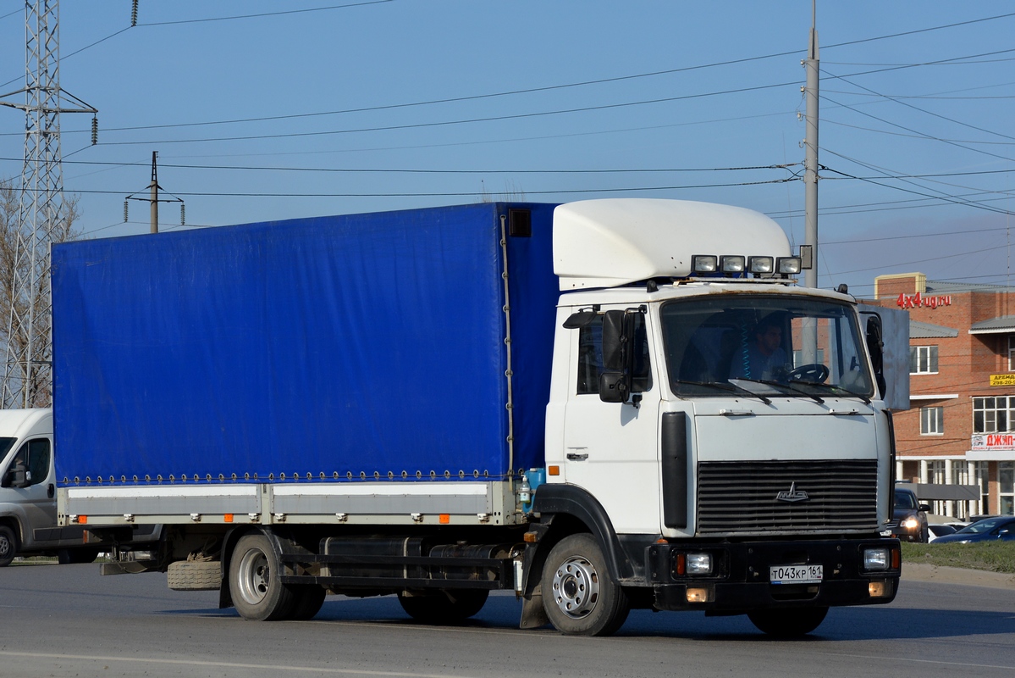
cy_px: 339
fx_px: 3172
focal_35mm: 112
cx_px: 508
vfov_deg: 12.2
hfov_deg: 18.2
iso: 400
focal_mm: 75
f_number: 7.1
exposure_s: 1/2000
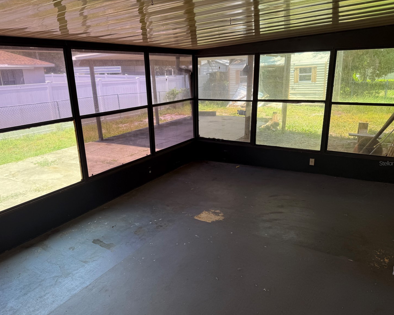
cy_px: 163
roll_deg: +1.5
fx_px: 303
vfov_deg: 54.9
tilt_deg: -15.8
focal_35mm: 26
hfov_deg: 66.0
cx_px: 187
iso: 80
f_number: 1.78
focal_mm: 6.76
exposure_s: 1/365
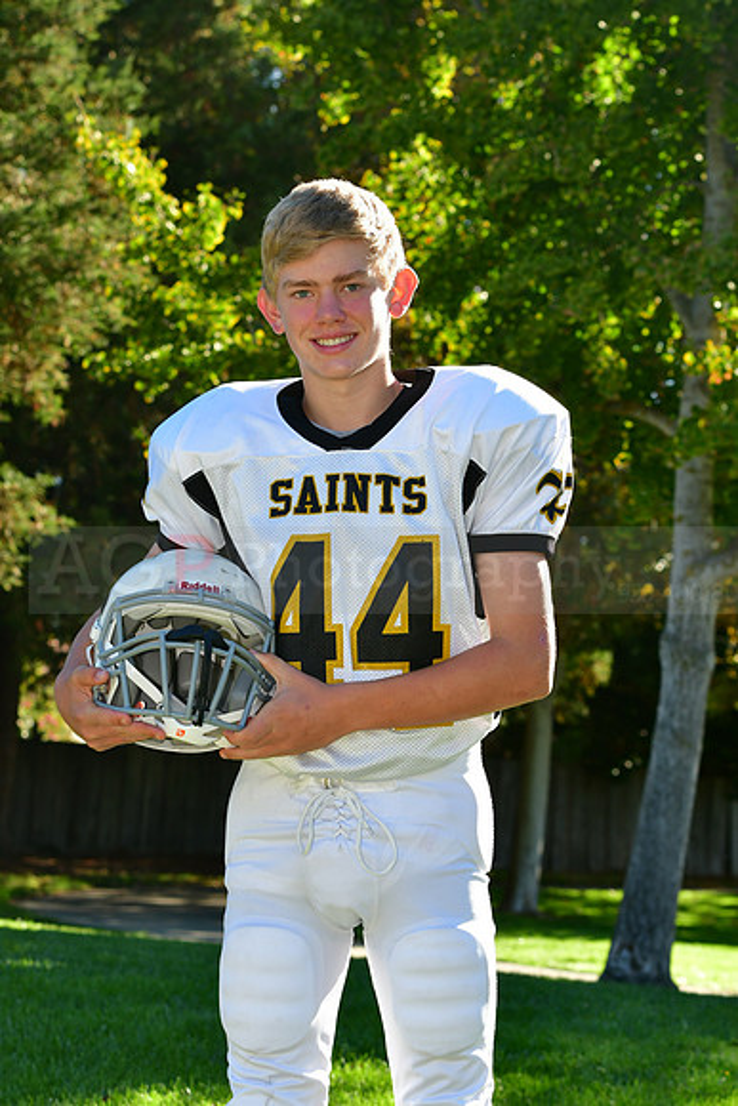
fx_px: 3227
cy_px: 553
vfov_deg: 19.5
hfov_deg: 13.0
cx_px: 369
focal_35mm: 105
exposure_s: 1/500
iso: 400
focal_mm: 70
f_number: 6.3
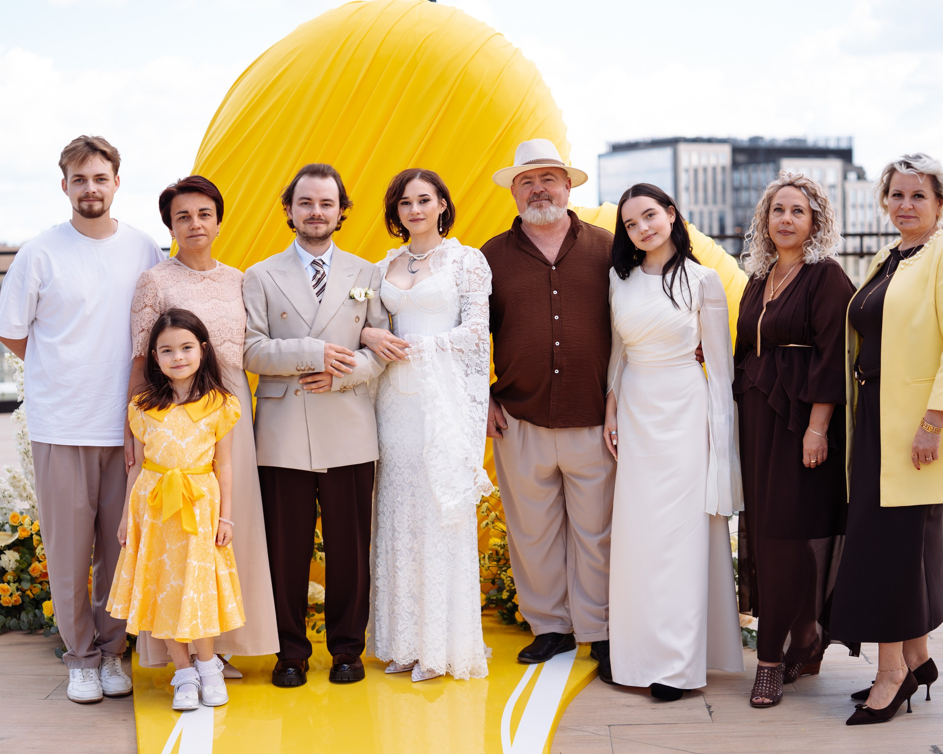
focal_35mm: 57
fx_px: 1591
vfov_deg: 26.7
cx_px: 492
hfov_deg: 33.0
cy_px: 374
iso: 125
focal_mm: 50
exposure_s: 1/1250
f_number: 2
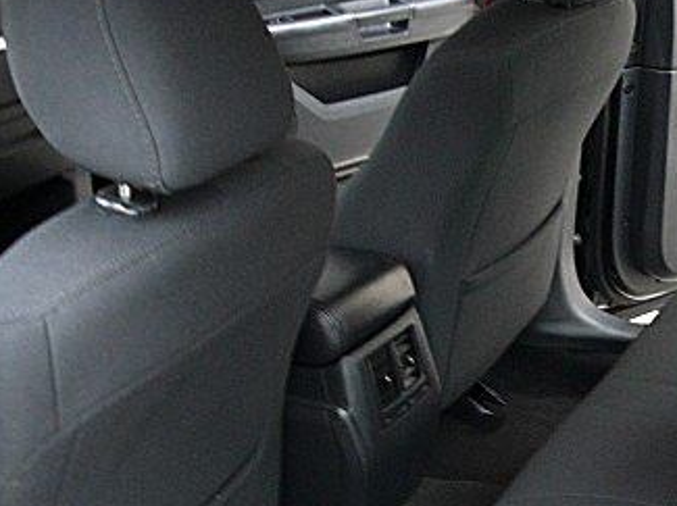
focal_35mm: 71
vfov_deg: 20.3
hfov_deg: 27.0
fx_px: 1387
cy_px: 439
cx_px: 529
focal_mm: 6.3
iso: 400
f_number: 2.8
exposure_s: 1/60
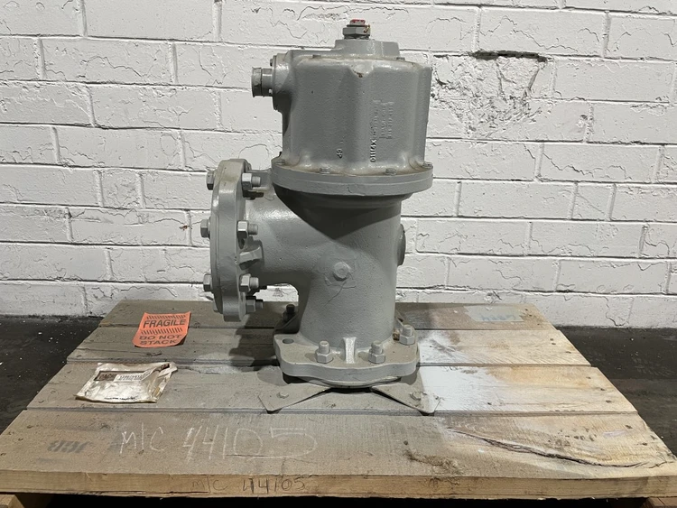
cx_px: 338
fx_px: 509
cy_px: 254
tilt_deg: -18.7
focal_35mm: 26
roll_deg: -2.1
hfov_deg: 67.3
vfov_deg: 53.1
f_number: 1.6
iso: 80
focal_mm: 4.2
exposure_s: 1/60
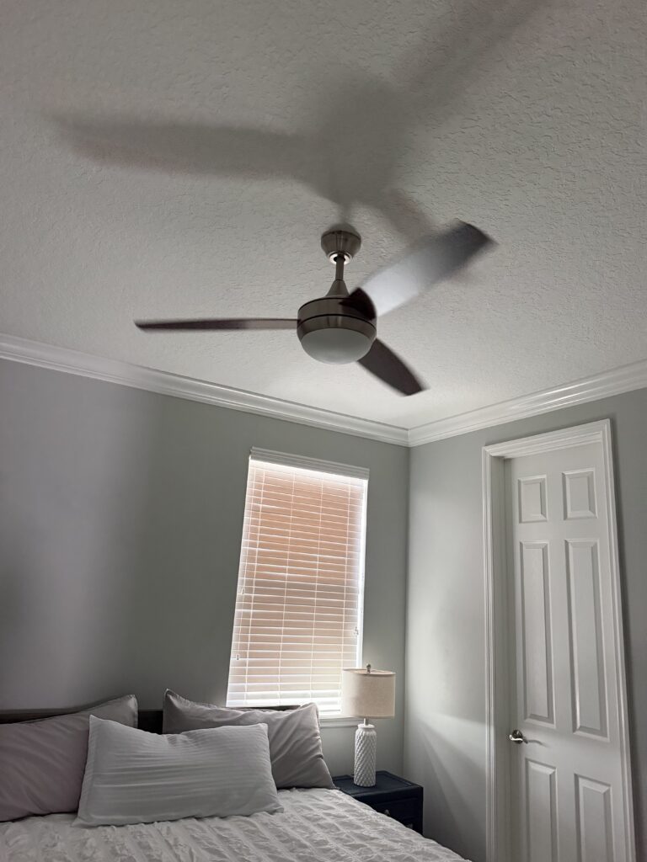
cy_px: 431
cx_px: 324
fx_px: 598
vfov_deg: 71.6
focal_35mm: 24
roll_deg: -3.5
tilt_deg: +14.9
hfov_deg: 56.8
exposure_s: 1/60
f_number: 1.78
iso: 640
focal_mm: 6.76
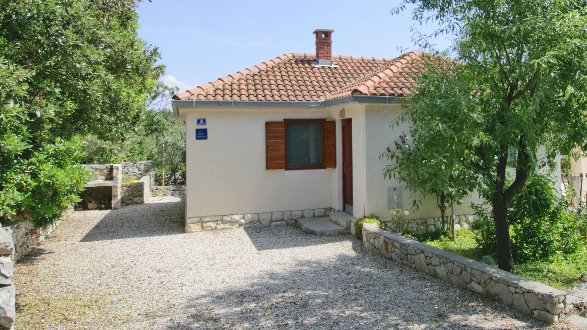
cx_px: 371
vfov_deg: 41.0
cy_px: 114
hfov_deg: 66.8
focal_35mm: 28
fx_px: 436
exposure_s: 1/400
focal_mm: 10
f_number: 10
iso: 200
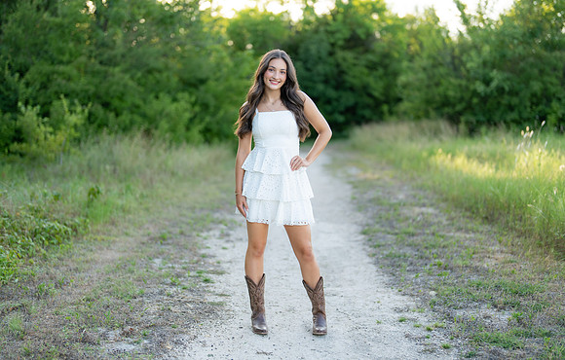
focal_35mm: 54
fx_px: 830
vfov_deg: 24.5
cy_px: 168
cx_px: 287
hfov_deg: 37.6
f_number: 1.2
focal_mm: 50
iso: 100
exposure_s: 1/1000
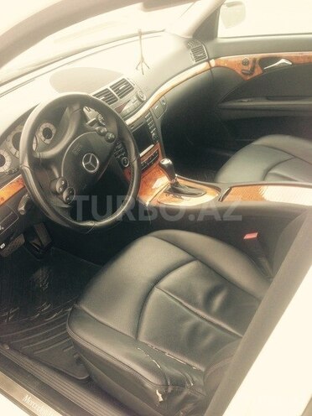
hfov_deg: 42.9
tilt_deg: -33.2
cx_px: 156
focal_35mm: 33
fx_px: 397
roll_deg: -0.6
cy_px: 208
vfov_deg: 55.4
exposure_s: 1/120
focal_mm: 4.12
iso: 50
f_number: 2.4
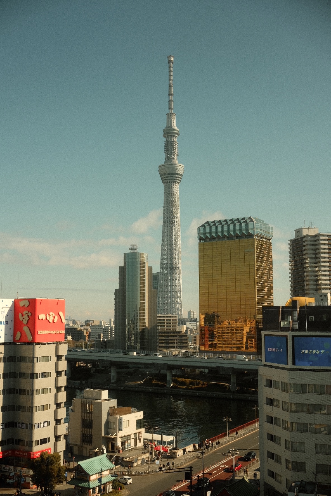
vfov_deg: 47.4
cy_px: 248
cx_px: 166
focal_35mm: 41
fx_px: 565
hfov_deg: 32.6
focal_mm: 27
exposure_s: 1/1400
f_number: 6.4
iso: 320
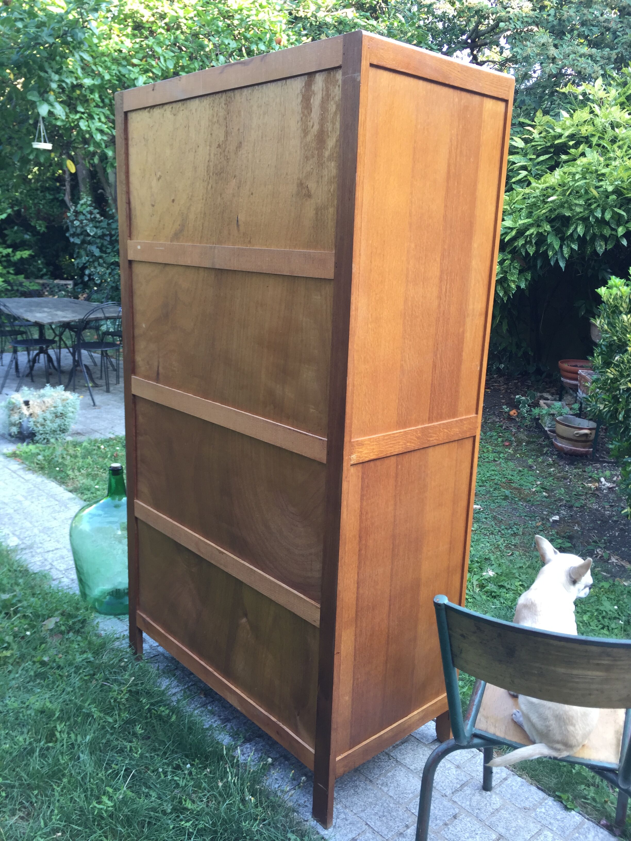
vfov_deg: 61.7
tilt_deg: -16.1
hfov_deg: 48.2
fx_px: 705
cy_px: 420
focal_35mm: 29
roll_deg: -1.8
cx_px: 316
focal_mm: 4.15
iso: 32
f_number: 2.2
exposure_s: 1/50
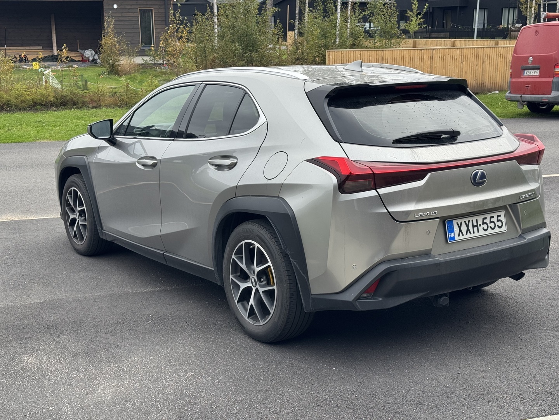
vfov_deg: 30.3
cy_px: 210
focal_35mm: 48
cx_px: 280
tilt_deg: -14.0
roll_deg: +1.2
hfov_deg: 39.7
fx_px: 775
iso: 64
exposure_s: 1/832
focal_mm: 6.76
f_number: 1.78
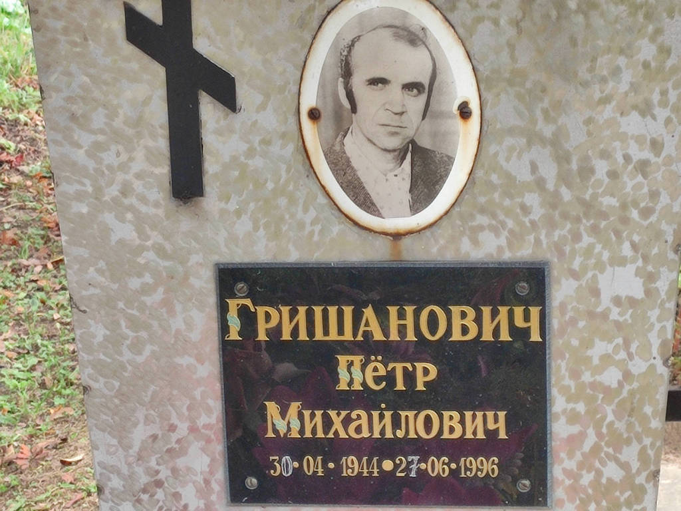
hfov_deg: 69.4
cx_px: 340
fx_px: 492
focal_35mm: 25
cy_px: 256
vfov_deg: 54.9
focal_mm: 4.7
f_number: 1.79
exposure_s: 1/100
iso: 144
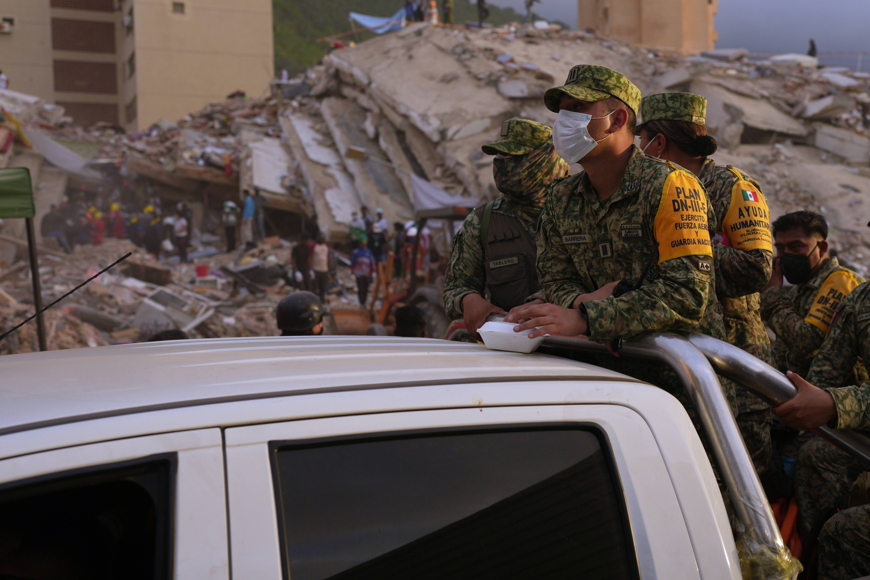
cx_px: 553
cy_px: 291
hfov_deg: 43.2
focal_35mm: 45
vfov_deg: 29.9
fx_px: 1087
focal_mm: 35
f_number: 3.2
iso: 125
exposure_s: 1/640
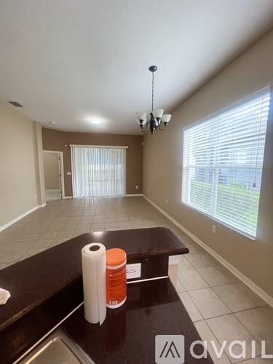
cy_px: 182
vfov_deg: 106.2
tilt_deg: -7.2
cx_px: 136
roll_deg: -1.1
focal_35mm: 13
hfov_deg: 89.9
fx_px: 137
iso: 200
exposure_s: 1/120
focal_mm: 1.57
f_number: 1.8
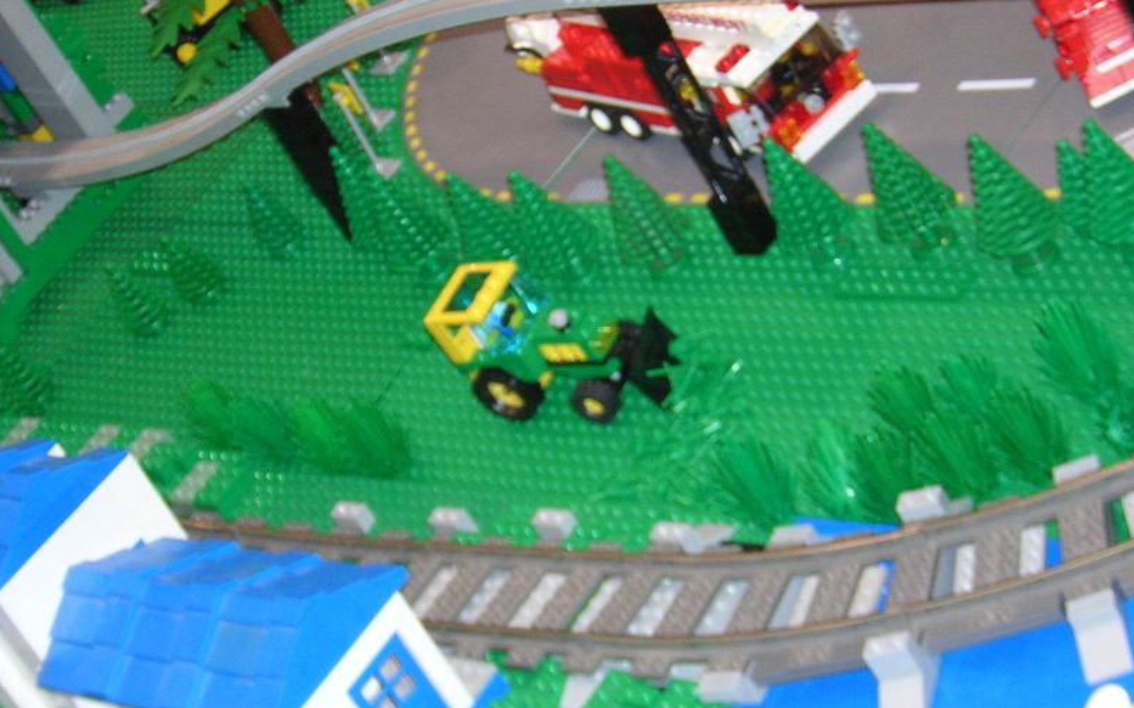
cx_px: 571
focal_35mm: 104
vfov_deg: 12.6
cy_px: 337
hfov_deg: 20.0
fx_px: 3213
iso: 347
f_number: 4.4
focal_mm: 12.6
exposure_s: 1/60.1
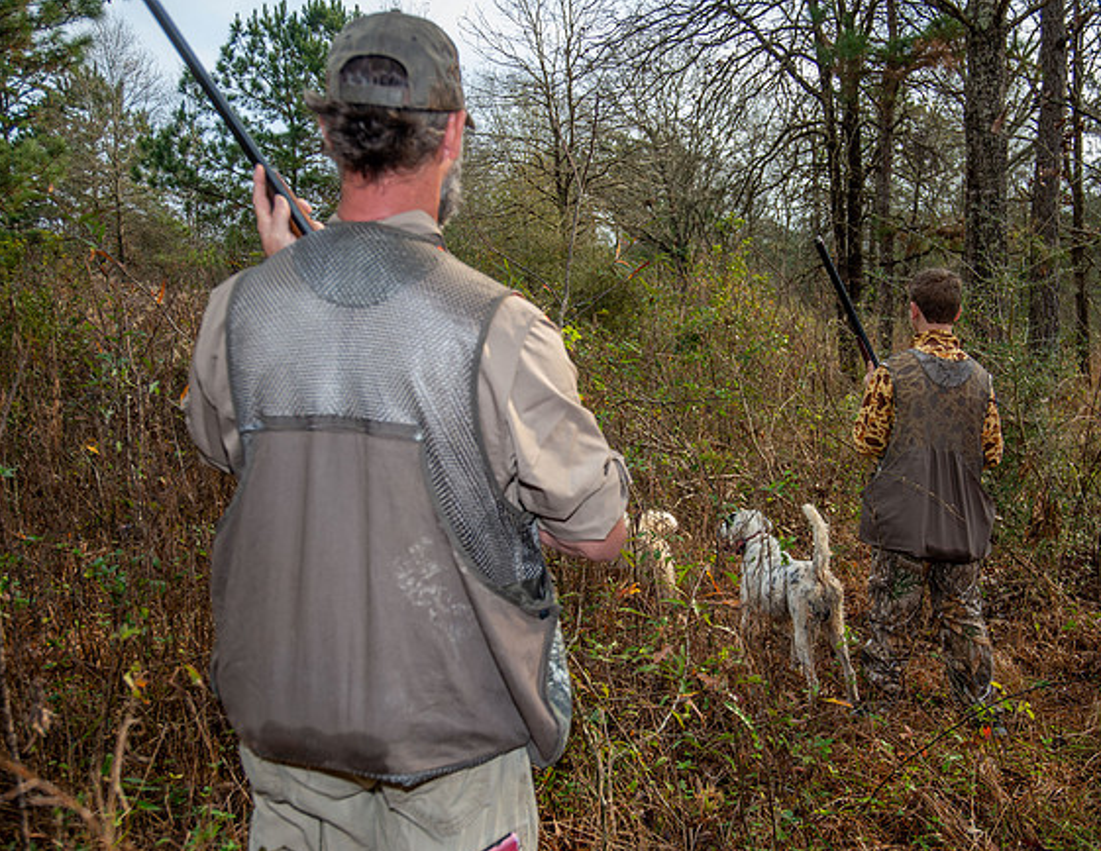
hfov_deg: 46.2
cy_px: 438
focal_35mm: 40
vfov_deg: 36.6
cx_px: 639
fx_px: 1287
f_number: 7.1
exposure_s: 1/200
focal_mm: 35
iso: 250
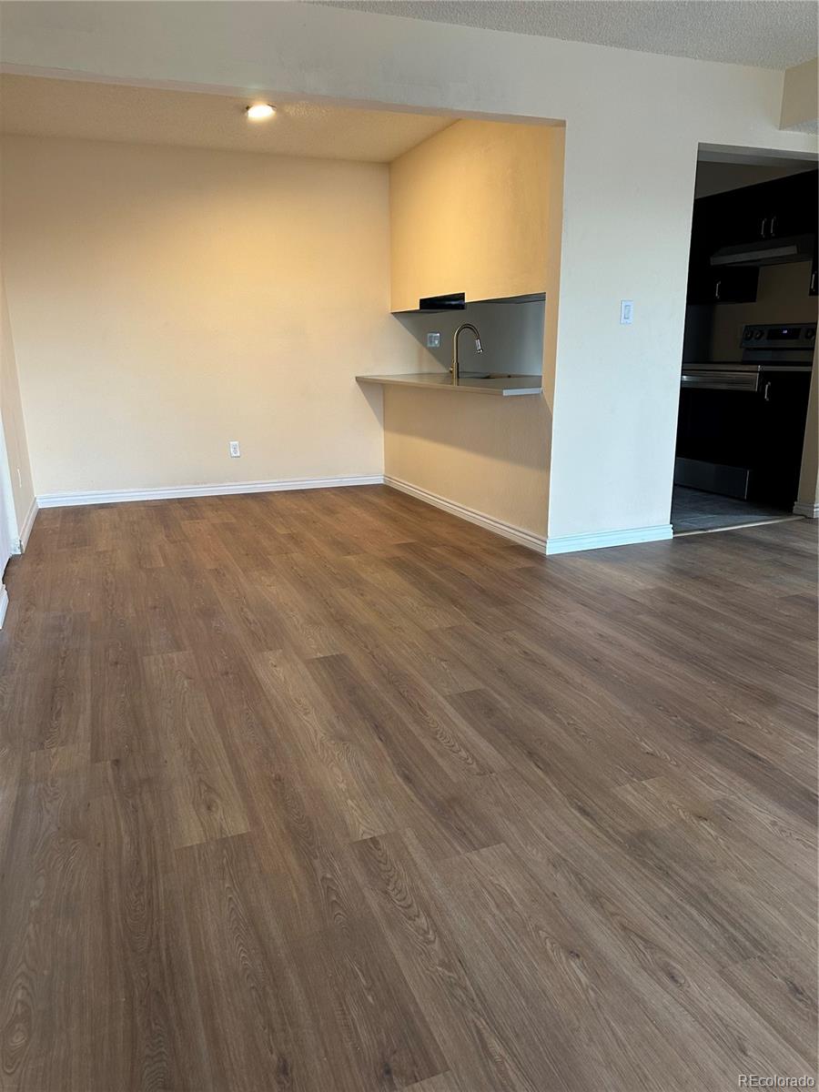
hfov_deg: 56.8
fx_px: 757
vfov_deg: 71.6
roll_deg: -0.4
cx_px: 410
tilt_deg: -14.5
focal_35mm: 24
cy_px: 546
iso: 200
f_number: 1.78
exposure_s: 1/60
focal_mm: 6.86
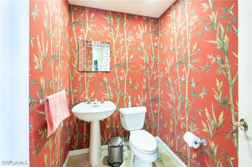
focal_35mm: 14
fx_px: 98
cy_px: 84
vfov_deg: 81.1
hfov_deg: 104.3
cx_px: 126
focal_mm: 14
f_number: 11
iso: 200
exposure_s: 1/2.5
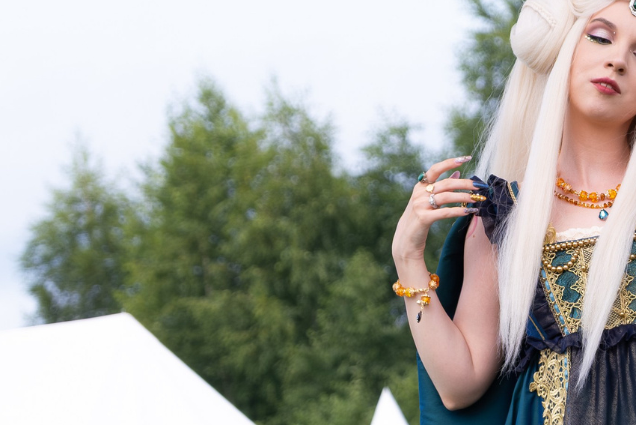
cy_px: 265
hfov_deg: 8.2
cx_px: 687
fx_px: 4417
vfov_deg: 5.5
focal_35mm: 250
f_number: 4
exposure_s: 1/800
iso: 320
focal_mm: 55
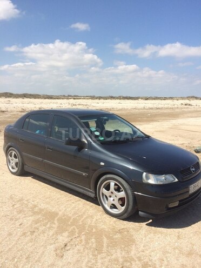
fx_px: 225
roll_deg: +0.7
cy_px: 134
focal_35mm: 29
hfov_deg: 48.2
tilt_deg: -10.9
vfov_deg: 61.7
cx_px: 100
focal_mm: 4.15
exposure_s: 1/2415
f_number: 2.2
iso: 32
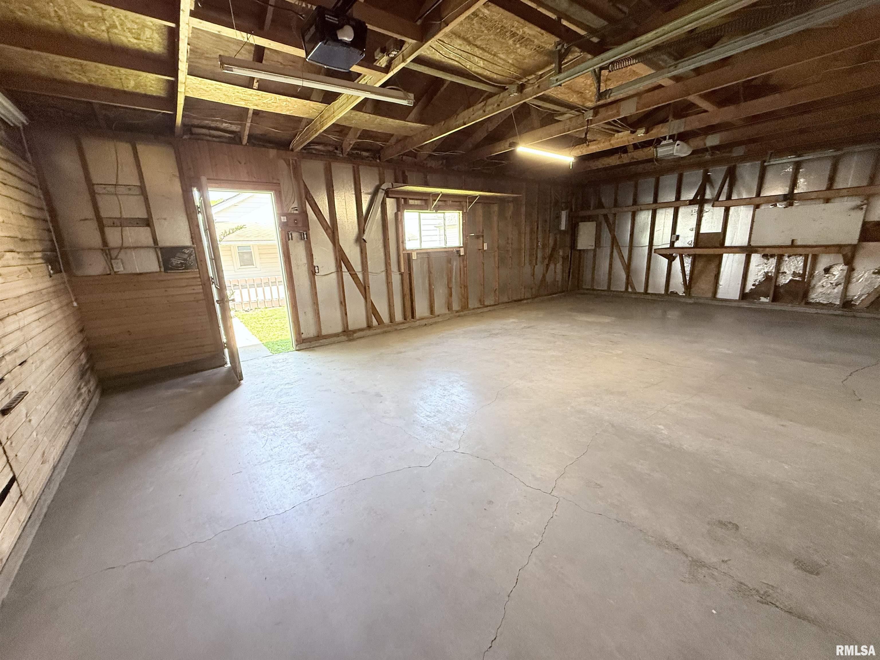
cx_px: 440
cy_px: 330
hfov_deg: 102.1
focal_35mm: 14
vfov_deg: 85.7
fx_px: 356
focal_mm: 2.22
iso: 320
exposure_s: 1/120
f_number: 2.2
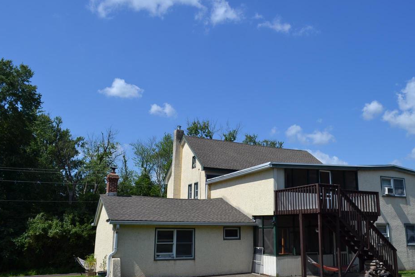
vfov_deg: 43.6
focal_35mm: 30
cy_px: 152
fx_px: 346
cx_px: 218
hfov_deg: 61.9
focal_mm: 18
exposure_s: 1/320
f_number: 9
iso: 100
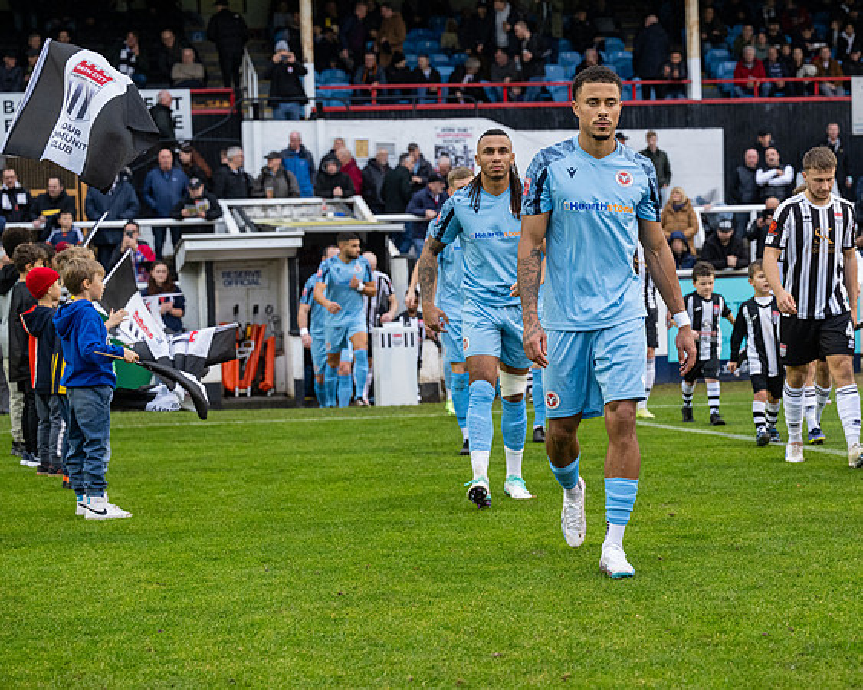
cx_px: 564
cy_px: 358
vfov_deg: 17.9
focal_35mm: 86
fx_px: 2193
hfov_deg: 22.2
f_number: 4
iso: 2000
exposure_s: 1/400
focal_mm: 70
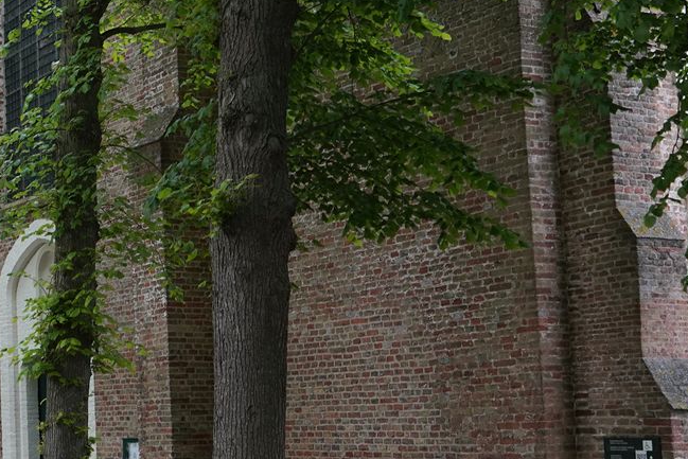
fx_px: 1414
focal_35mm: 74
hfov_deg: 25.1
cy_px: 302
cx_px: -102
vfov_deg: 18.4
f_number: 3.2
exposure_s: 1/100
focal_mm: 24
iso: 800
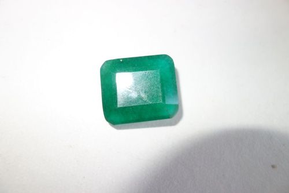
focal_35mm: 28
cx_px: 144
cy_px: 96
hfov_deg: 65.5
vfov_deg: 46.4
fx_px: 225
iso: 125
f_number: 2
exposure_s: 1/100
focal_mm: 10.4
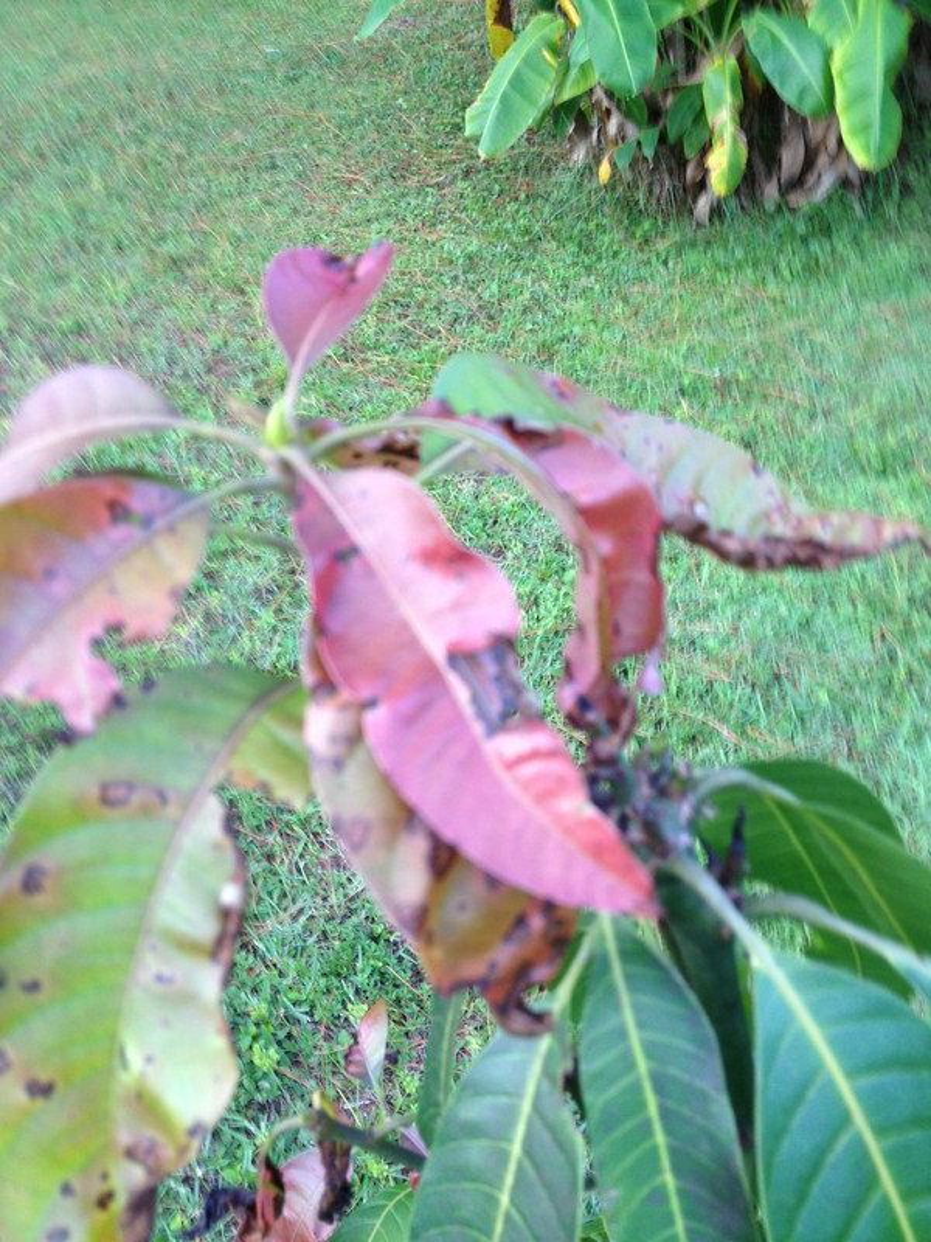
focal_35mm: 35
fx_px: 1255
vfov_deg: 52.6
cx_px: 466
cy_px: 621
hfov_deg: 40.7
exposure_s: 1/40
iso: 64
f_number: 2.4
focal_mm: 4.28
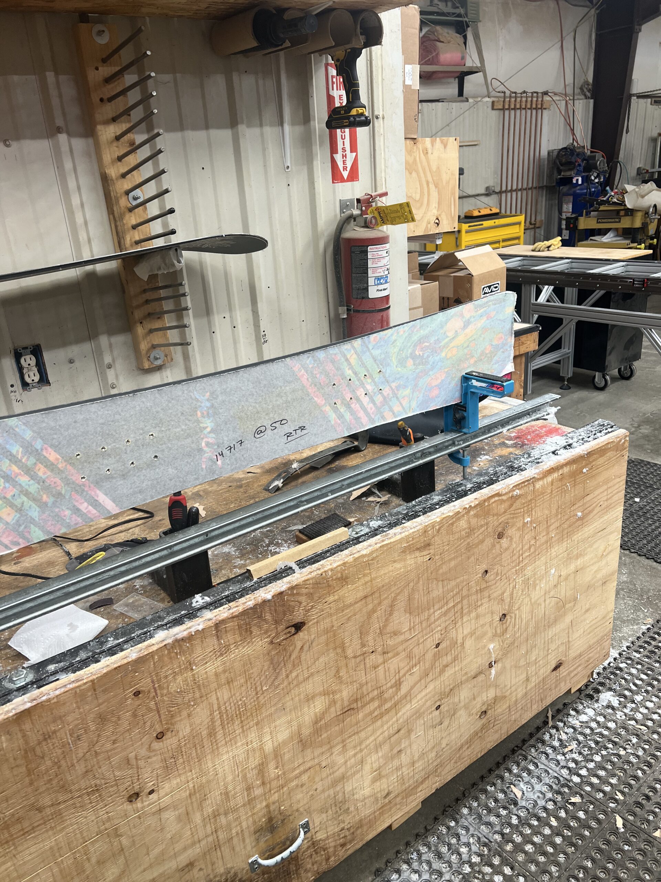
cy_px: 441
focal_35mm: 26
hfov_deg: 53.1
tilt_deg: -22.8
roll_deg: +6.5
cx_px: 330
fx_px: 662
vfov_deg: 67.3
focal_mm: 5.7
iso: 80
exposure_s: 1/120
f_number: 1.5
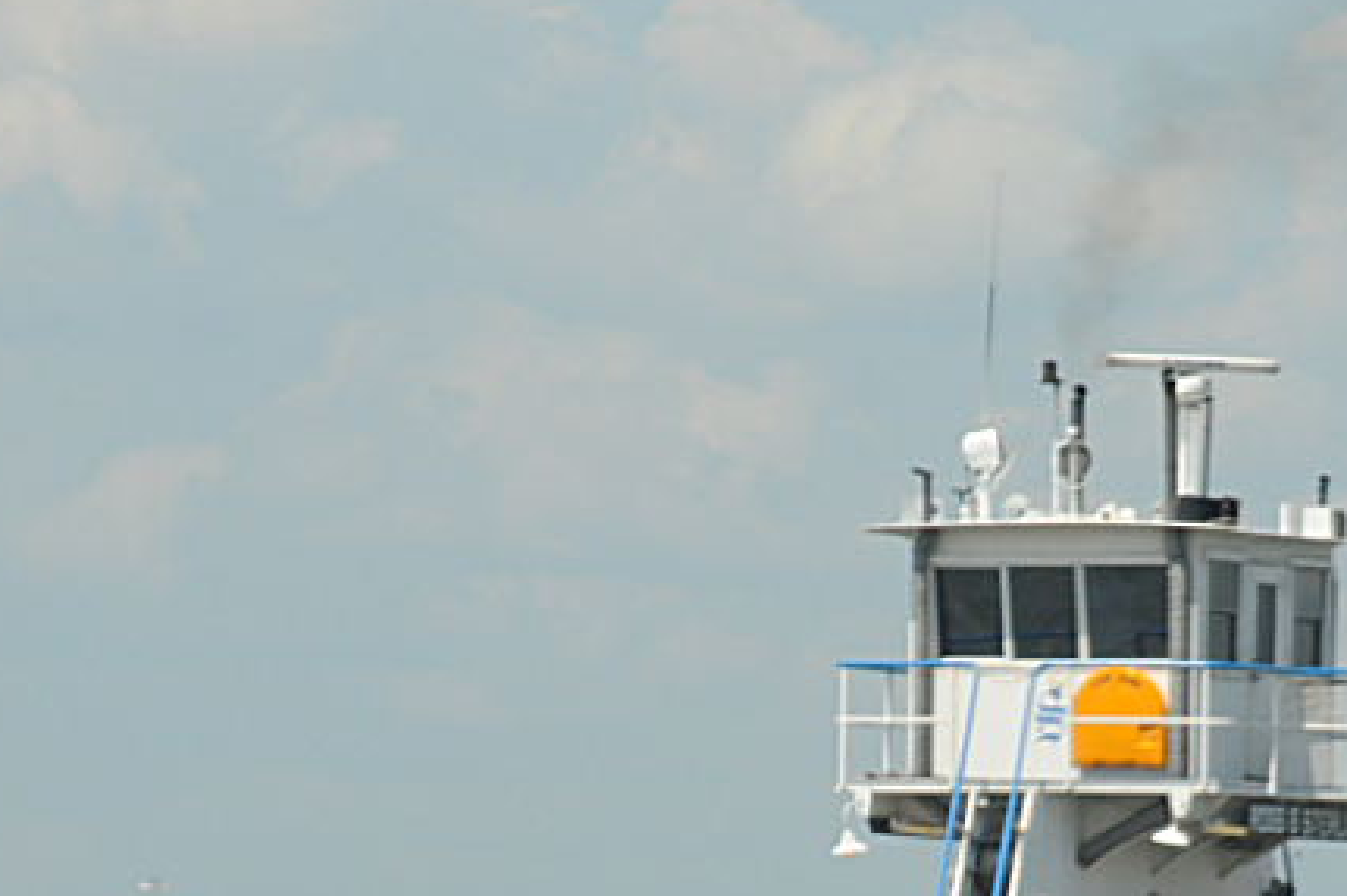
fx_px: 26059
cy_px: 695
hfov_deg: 3.0
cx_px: 918
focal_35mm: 697
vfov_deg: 2.0
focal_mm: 200
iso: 800
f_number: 6.3
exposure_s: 1/2500
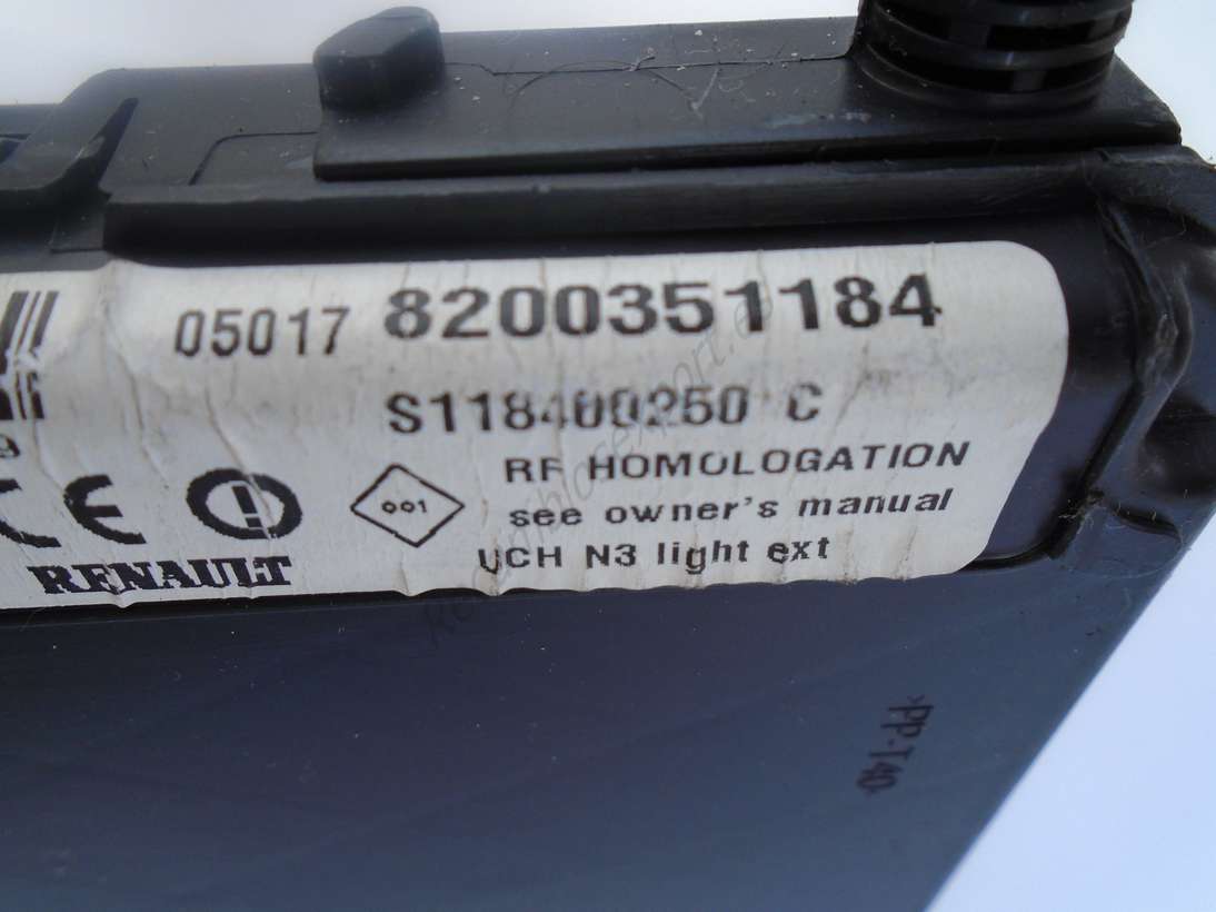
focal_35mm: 26
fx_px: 913
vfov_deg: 53.0
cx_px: 608
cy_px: 456
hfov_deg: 67.3
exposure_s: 1/125
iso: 100
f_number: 3.2
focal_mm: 4.6
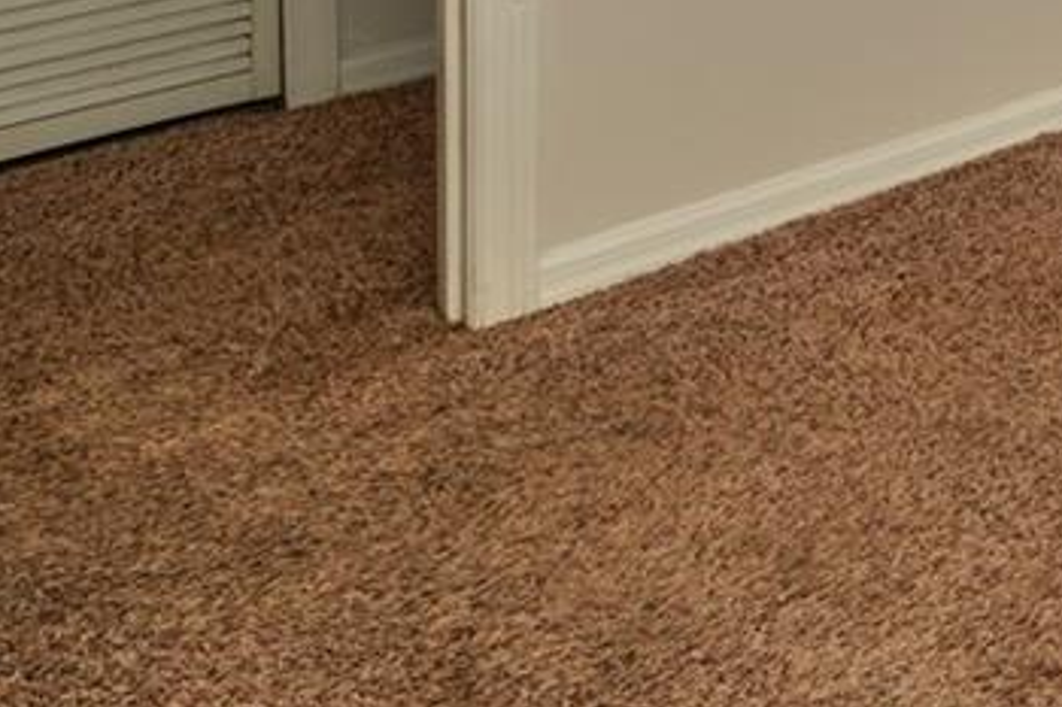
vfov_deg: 16.4
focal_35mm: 64
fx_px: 1887
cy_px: -698
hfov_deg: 16.7
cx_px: 2370
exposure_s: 1/200
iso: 400
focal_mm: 14
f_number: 6.3
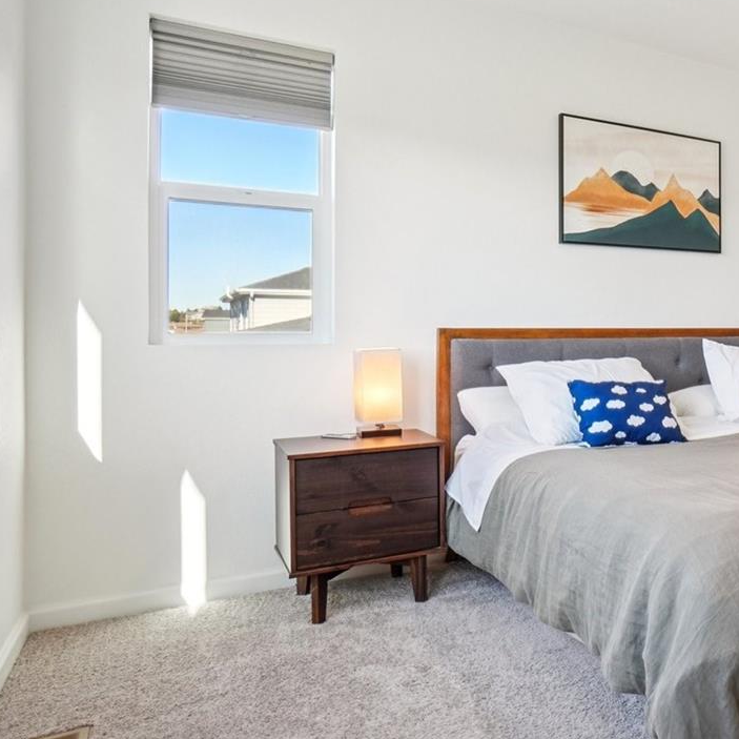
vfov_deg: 55.6
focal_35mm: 29
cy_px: 343
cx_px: 802
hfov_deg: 43.7
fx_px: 700
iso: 400
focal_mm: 10
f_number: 8
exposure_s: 1/60
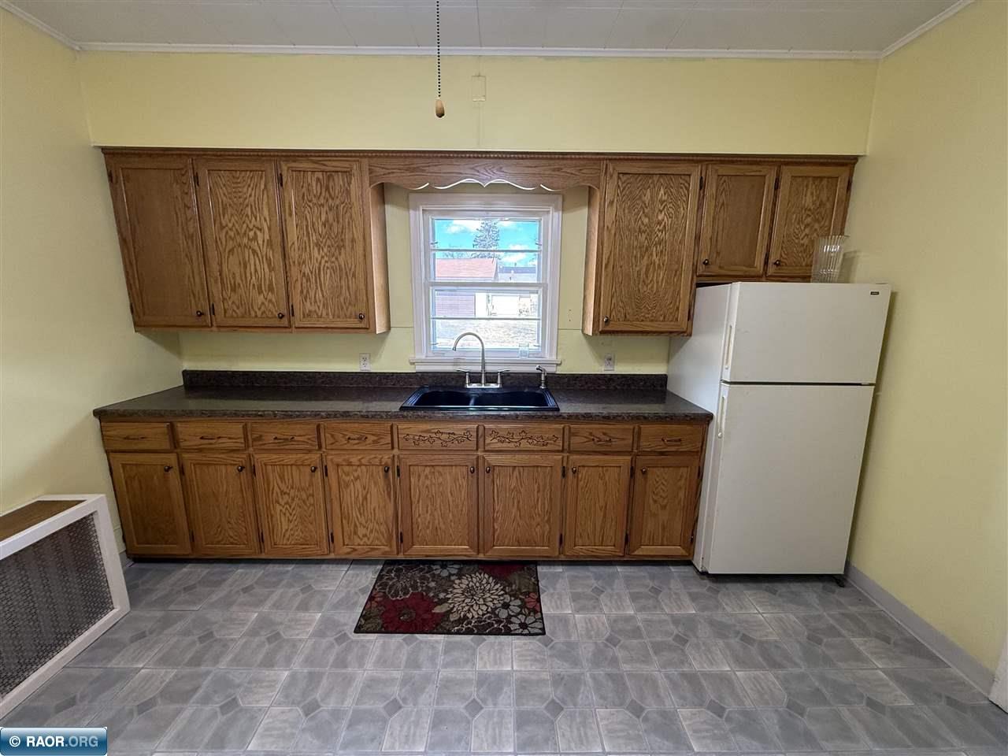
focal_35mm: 14
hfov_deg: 102.1
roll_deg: -0.3
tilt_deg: -10.5
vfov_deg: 85.7
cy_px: 378
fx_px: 408
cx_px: 504
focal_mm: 2.22
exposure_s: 1/120
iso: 250
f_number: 2.2
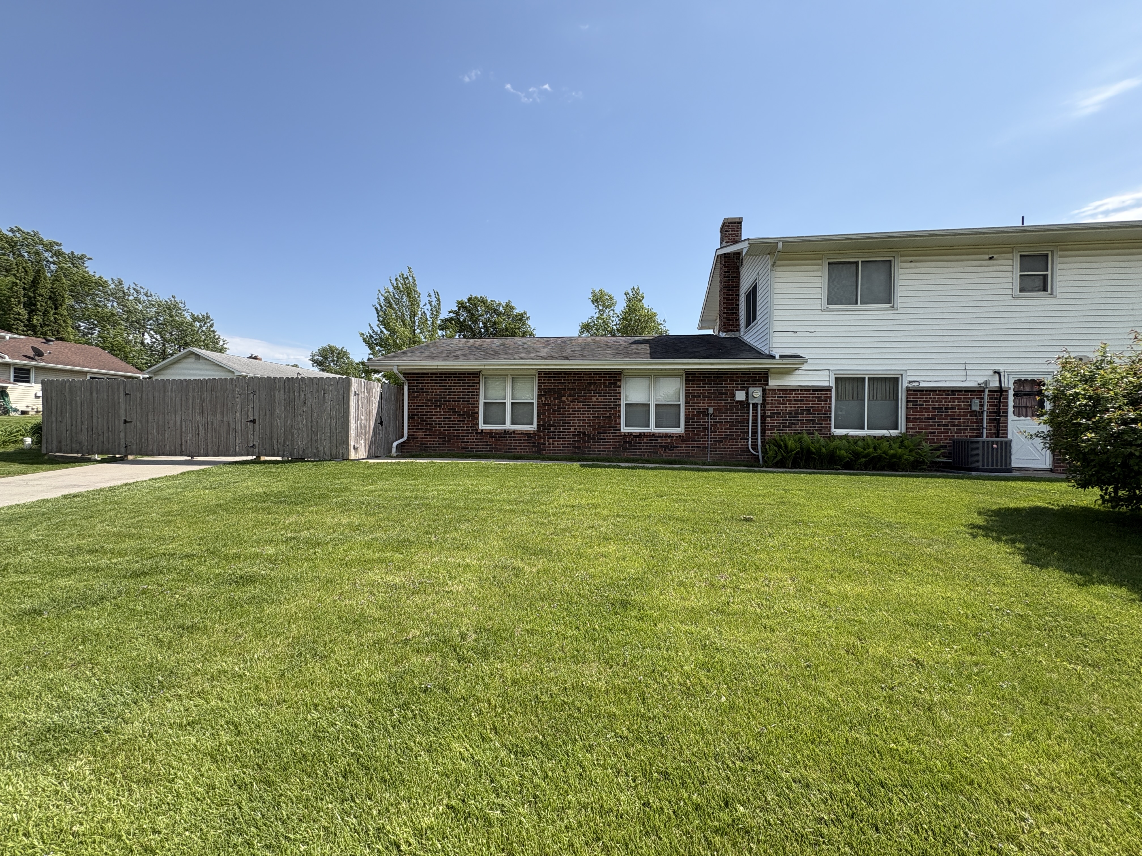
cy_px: 428
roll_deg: -2.3
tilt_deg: +0.6
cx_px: 571
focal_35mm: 14
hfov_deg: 102.1
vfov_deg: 85.7
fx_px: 462
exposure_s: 1/1323
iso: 50
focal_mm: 2.22
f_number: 2.2
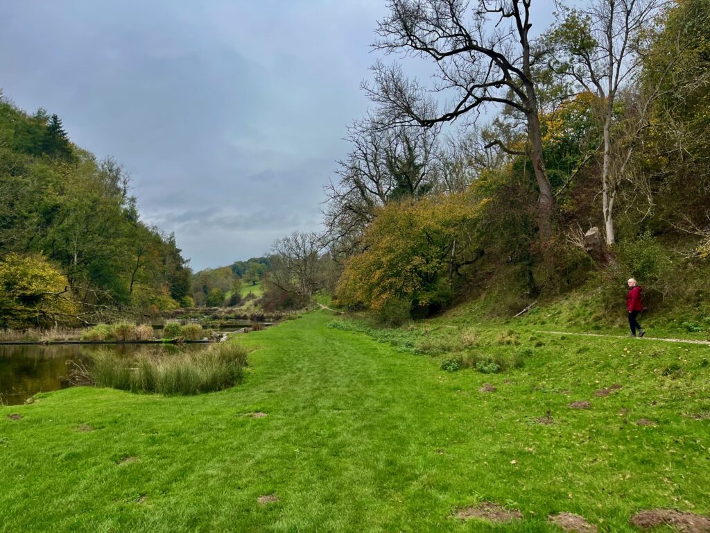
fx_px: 533
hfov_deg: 67.3
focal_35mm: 26
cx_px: 355
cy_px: 266
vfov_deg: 53.1
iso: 50
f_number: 1.6
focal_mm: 5.1
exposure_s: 1/858
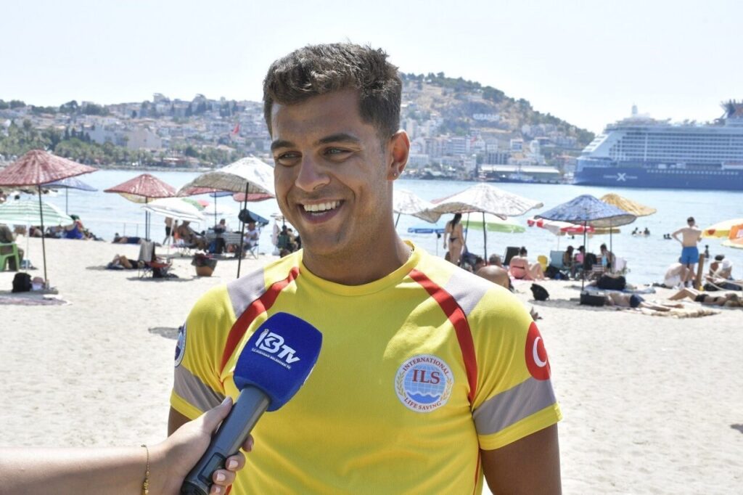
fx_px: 1238
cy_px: 248
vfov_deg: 22.6
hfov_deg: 33.4
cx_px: 372
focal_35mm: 60
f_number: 14
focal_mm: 40
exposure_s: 1/800
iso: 1600
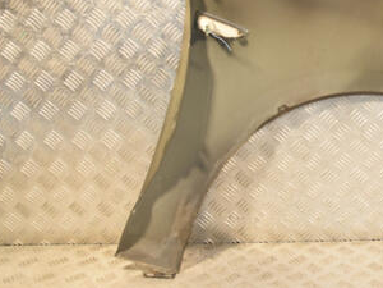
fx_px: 575
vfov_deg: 27.7
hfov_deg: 34.2
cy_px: 79
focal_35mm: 52
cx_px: 365
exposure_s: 1/200
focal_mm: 18
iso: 800
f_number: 5.6
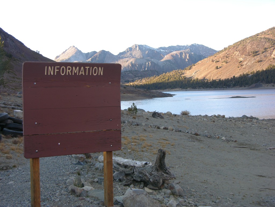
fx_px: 461
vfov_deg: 25.2
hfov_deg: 33.2
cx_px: 138
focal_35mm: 58
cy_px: 104
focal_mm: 14.7
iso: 50
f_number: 3.5
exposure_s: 1/68.3
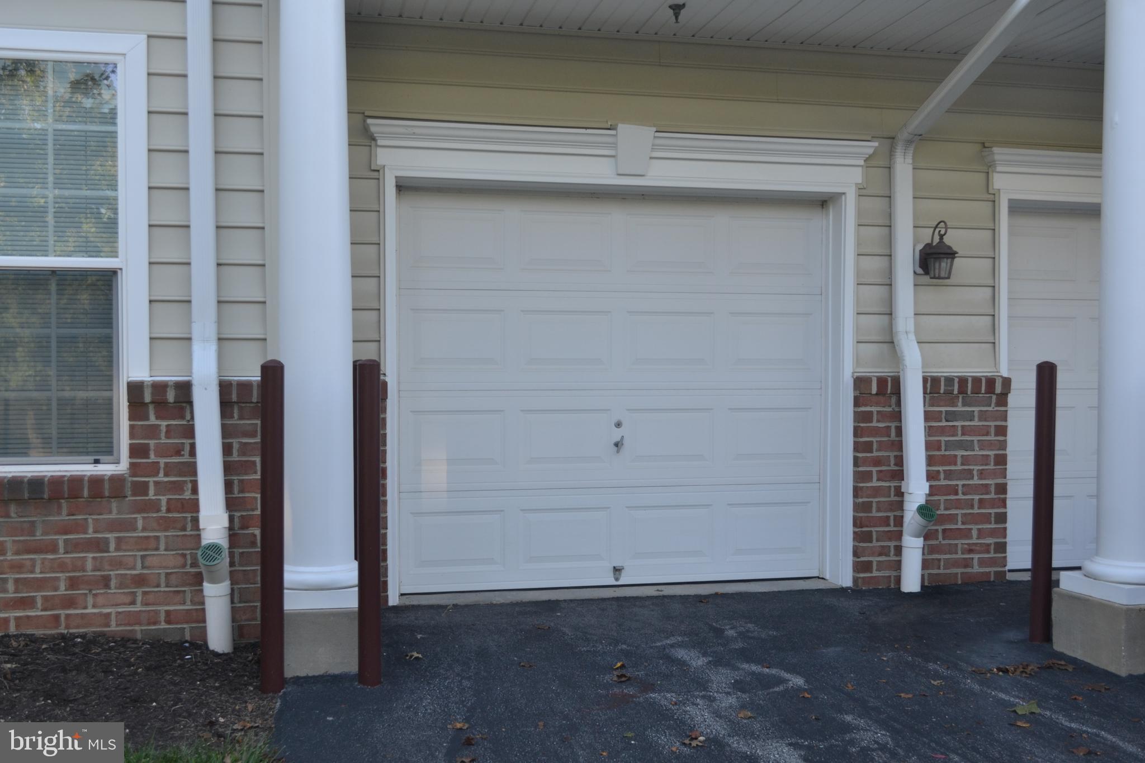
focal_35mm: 39
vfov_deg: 34.2
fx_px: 1240
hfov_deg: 49.6
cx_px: 572
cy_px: 382
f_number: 5.6
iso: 250
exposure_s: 1/125
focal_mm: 26
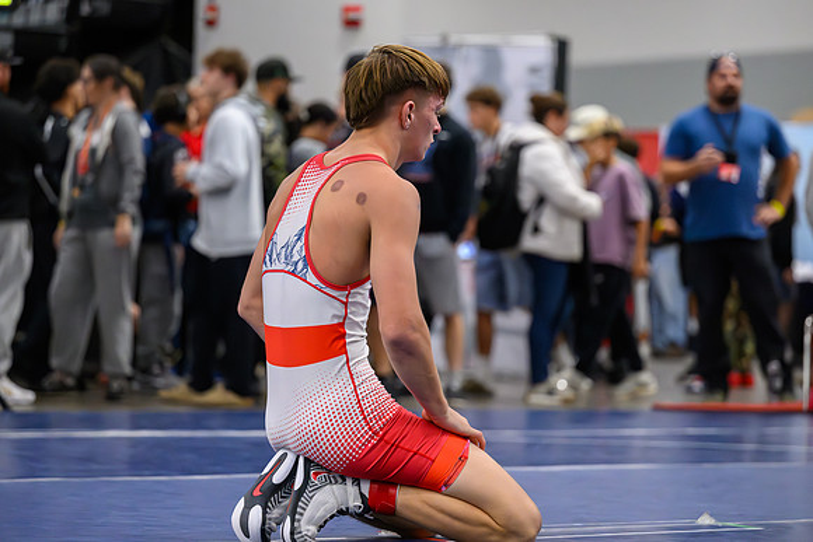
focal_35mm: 130
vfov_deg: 10.5
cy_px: 245
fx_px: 2941
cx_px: 390
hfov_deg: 15.7
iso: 12800
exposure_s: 1/640
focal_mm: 115
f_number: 2.8
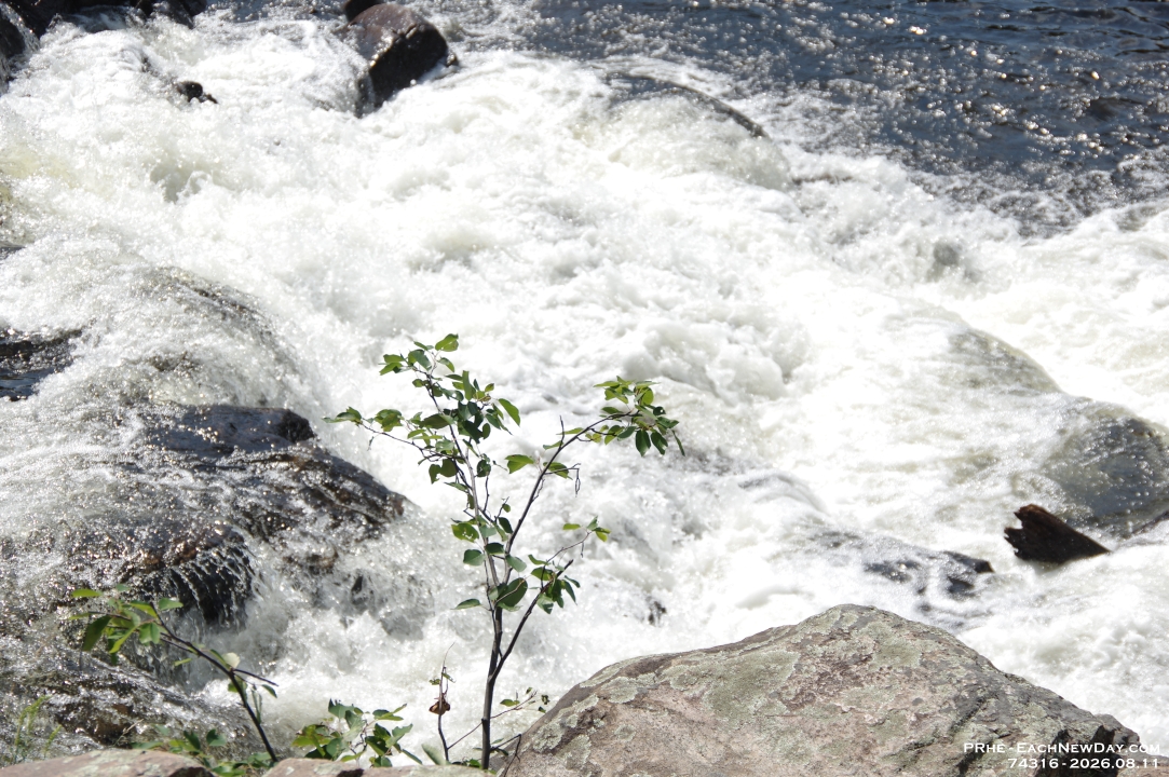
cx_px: 584
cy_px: 388
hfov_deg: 20.0
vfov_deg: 13.4
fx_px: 3309
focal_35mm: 102
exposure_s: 1/500
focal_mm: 68
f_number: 8
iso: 100
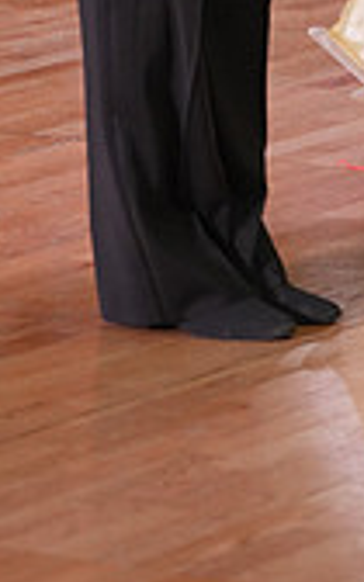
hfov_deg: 3.6
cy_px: -336
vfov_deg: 5.8
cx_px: 390
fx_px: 5714
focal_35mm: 360
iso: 1250
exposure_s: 1/500
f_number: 2.8
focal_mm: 102
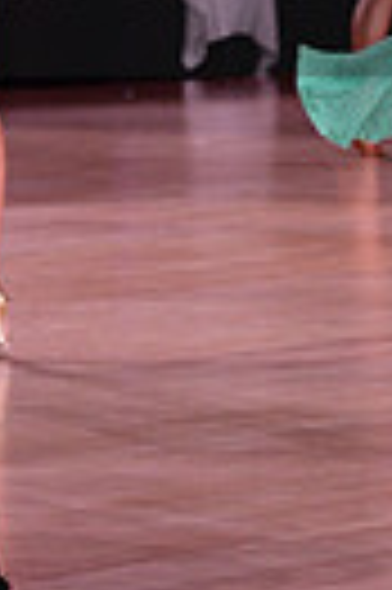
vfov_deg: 5.6
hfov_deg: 3.8
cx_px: 160
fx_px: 5961
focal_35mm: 364
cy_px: -72
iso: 2000
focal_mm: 82
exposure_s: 1/250
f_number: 5
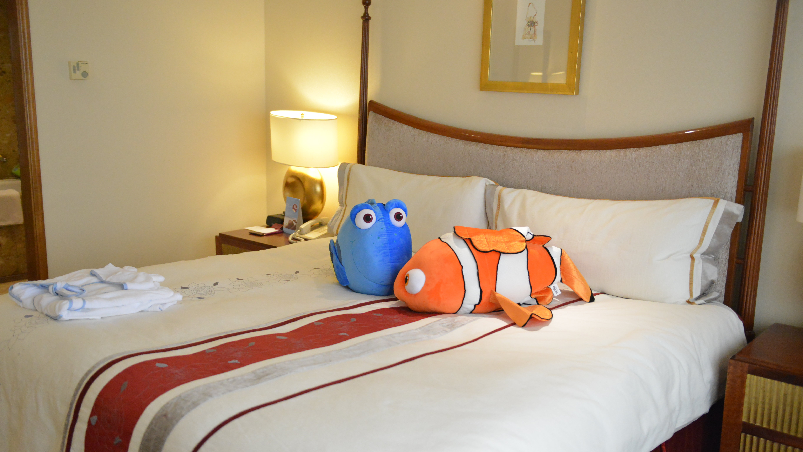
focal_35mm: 37
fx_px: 788
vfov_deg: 32.0
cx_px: 399
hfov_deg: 54.0
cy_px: 245
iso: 6400
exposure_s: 1/640
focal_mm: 35
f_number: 2.8
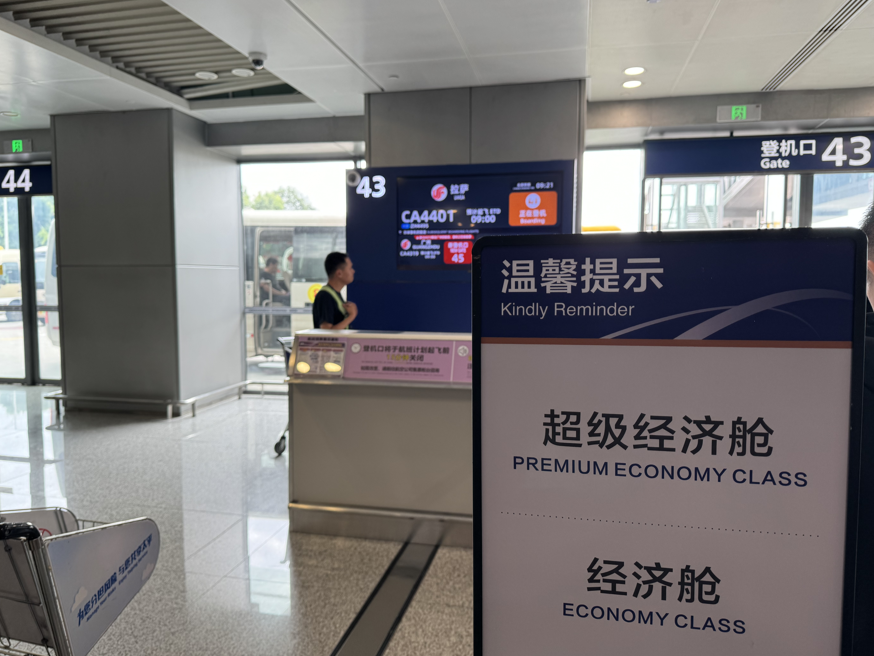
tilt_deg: -3.9
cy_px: 319
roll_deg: -0.3
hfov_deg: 69.4
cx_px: 437
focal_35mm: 25
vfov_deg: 54.9
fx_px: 631
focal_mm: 6.76
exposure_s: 1/100
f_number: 1.78
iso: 80
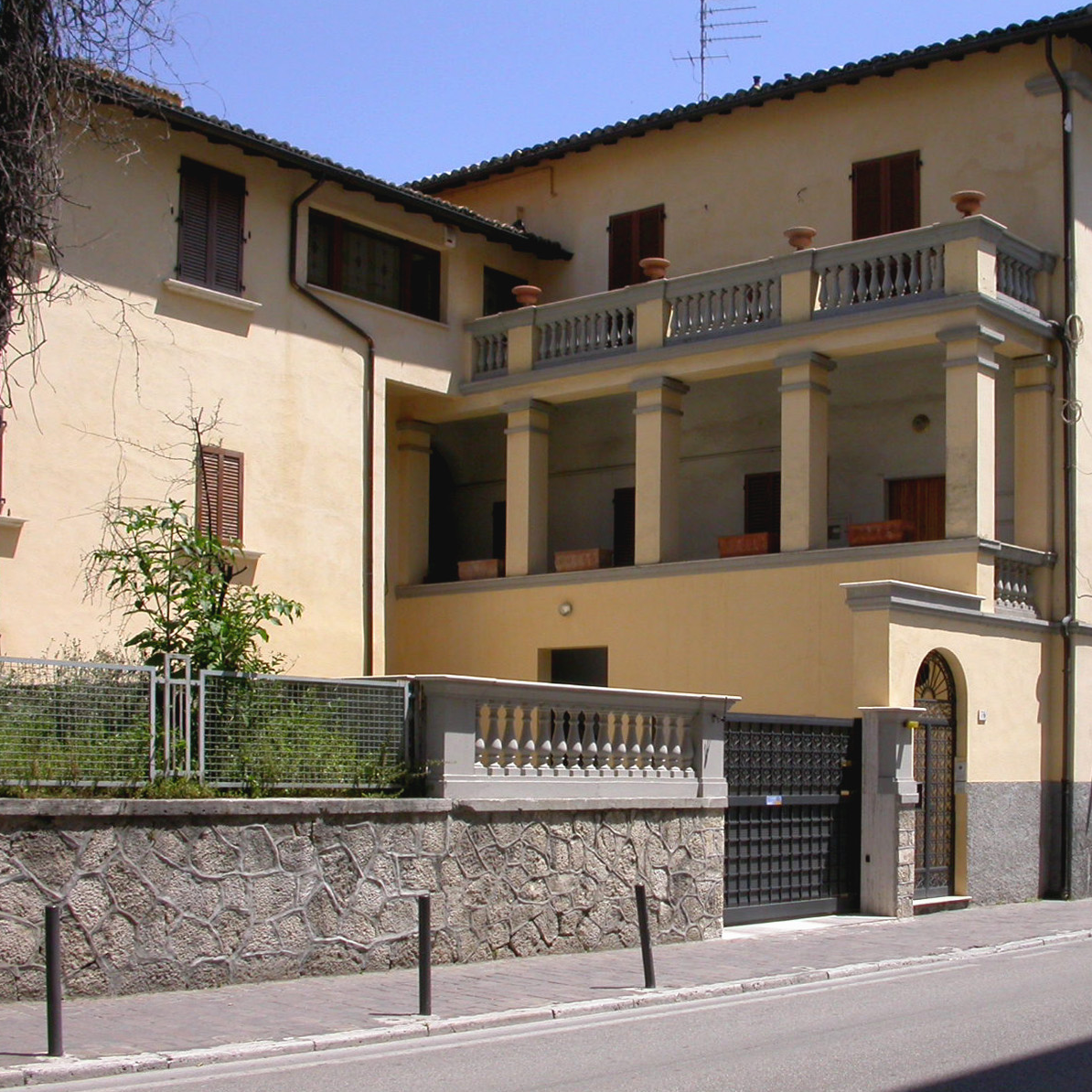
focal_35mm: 45
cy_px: 545
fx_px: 1606
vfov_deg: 37.6
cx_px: 706
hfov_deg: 37.2
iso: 100
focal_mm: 7.85
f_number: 7.5
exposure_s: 1/323
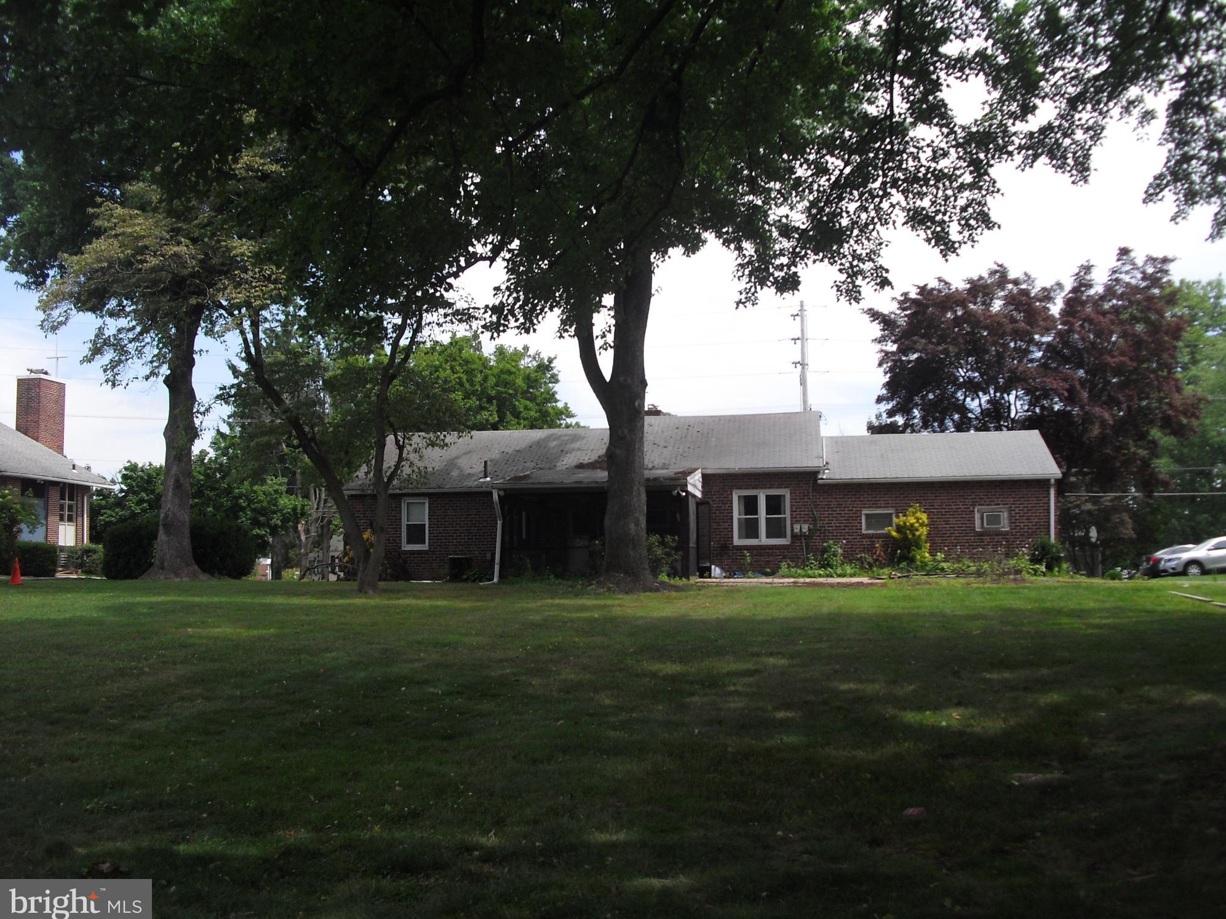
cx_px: 628
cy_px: 457
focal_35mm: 37
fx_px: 1310
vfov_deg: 38.7
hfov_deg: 50.1
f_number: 7.8
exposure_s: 1/125
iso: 100
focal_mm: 6.3
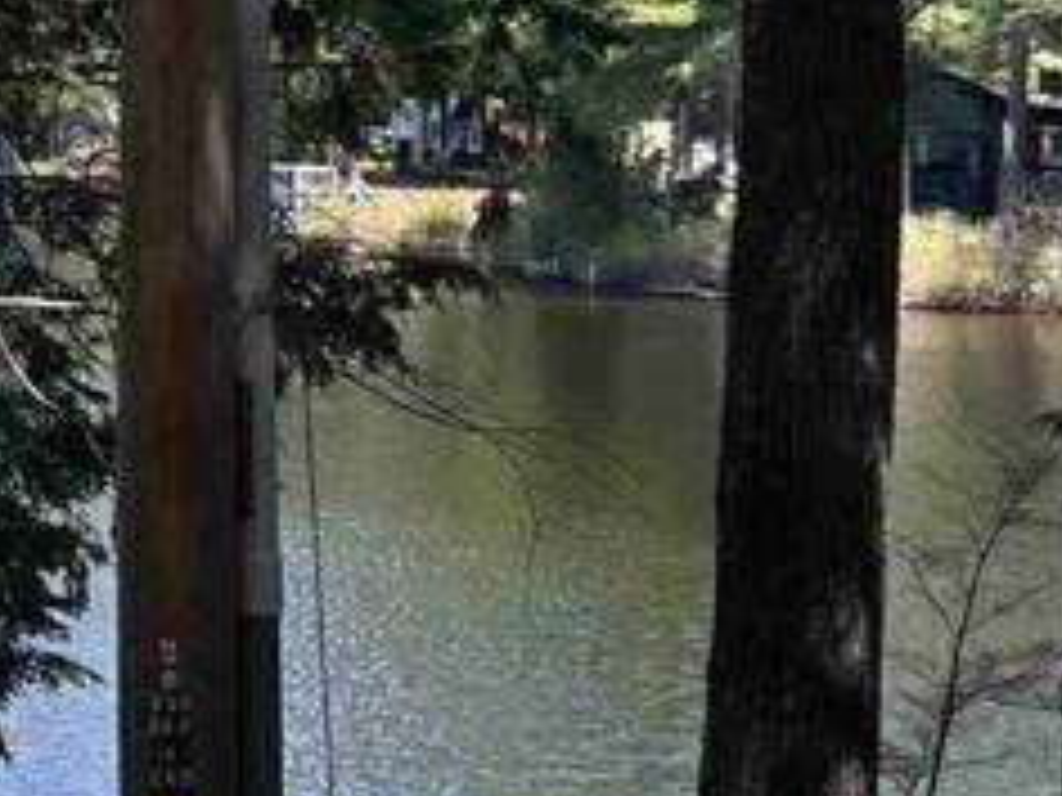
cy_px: -81
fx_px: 4326
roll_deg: -0.4
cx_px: -580
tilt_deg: +1.5
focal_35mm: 141
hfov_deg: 13.1
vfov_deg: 10.4
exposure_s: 1/1553
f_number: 1.5
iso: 50
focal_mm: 5.7
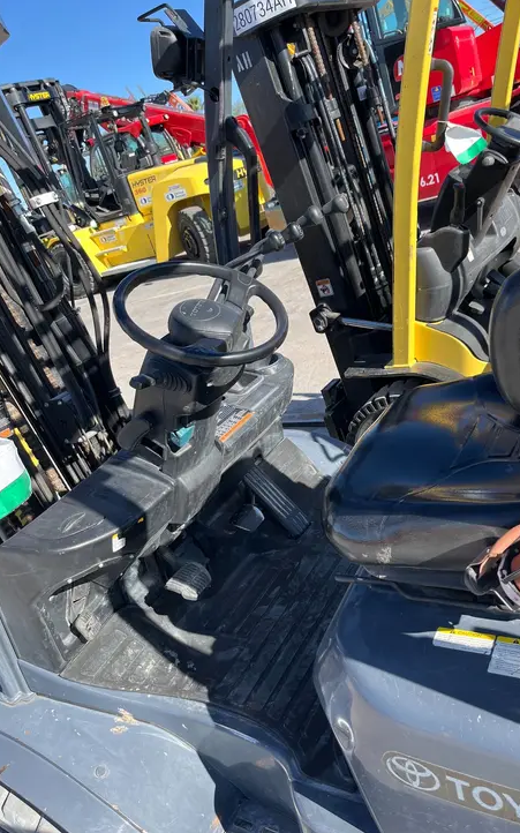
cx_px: 306
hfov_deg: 44.3
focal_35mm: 28
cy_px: 422
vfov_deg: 66.5
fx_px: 635
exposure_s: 1/951
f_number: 1.6
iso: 50
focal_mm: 5.1
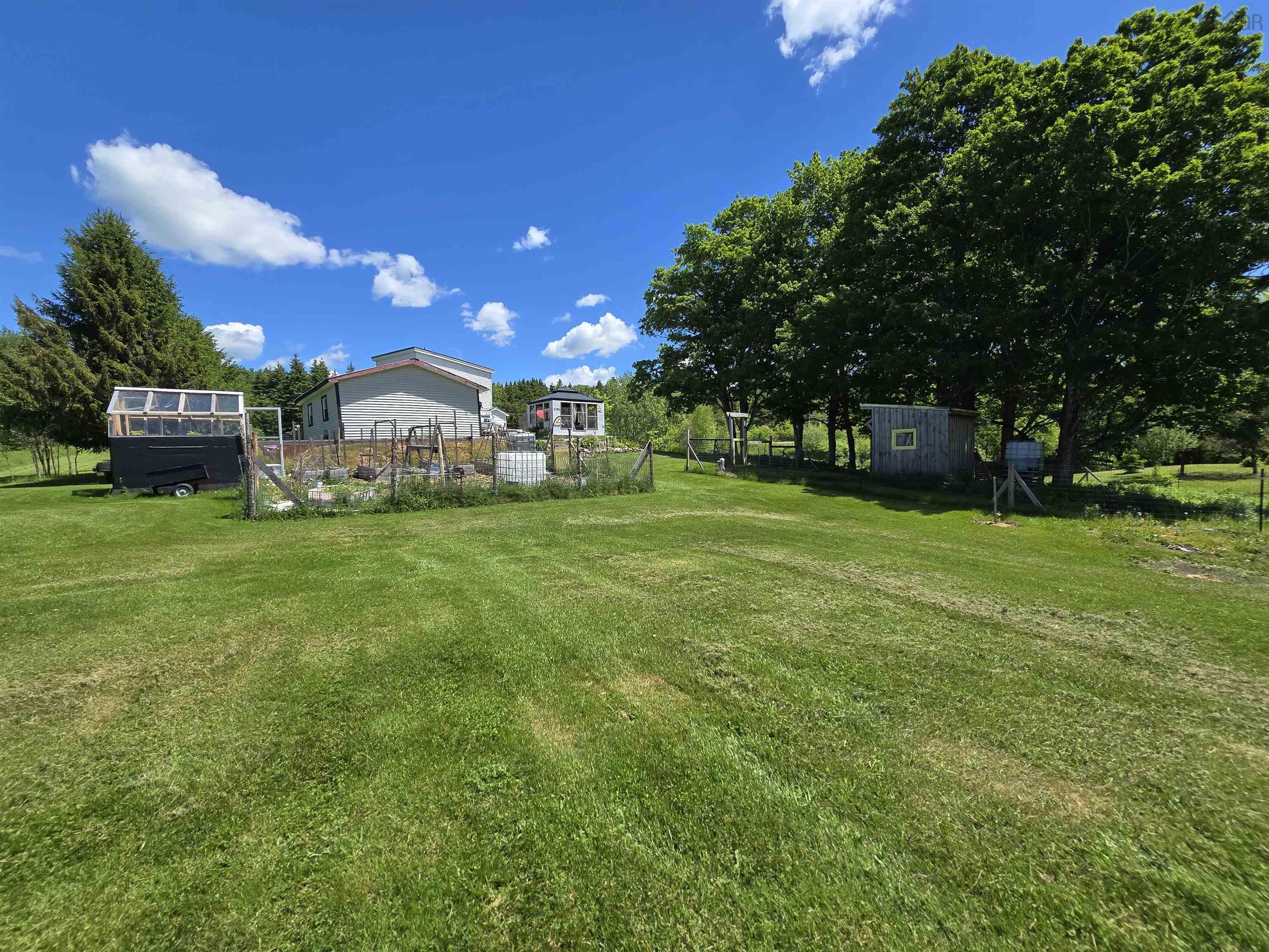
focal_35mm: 13
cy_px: 476
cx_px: 634
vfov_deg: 89.9
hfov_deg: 106.2
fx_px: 477
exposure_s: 1/1946
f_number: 2.2
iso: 50
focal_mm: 2.2
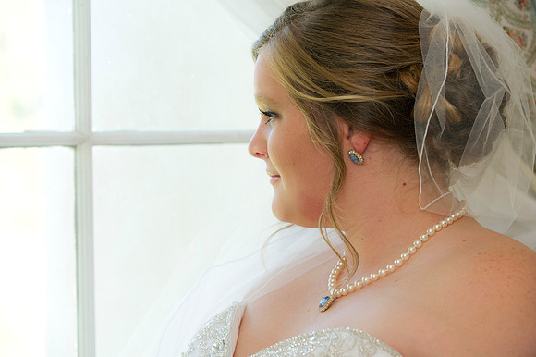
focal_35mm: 102
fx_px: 1518
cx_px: 268
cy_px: 178
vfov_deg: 13.4
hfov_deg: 20.0
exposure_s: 1/250
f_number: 4.5
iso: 1600
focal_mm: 102
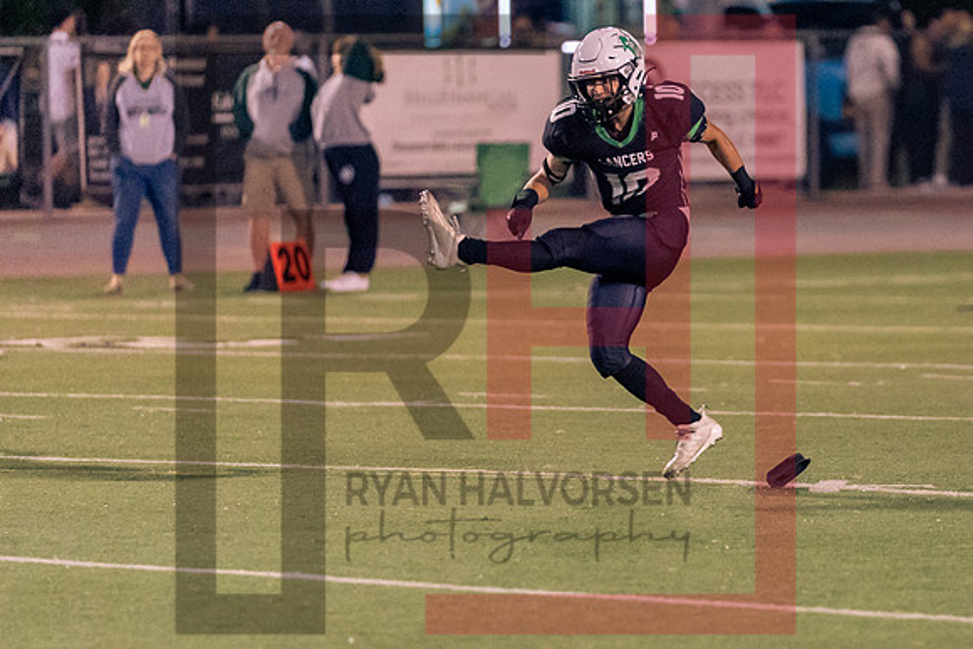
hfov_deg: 5.6
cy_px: 283
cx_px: 798
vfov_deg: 3.8
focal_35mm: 366
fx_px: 9885
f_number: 2.8
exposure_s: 1/800
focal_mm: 200
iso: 6400
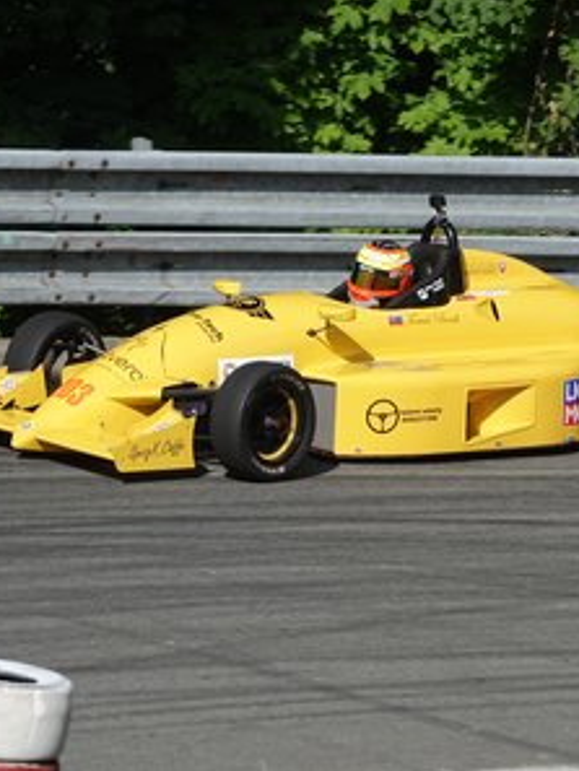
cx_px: 384
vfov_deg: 4.1
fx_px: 10697
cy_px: 384
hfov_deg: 3.1
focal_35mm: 480
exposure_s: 1/800
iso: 100
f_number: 5
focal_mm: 120.91
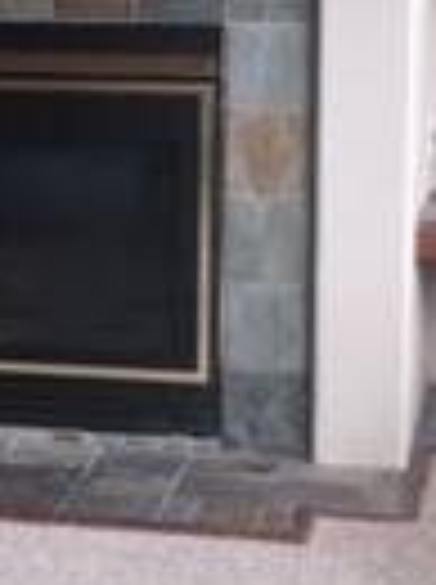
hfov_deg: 10.0
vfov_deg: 13.8
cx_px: -234
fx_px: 2409
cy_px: 140
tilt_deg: -8.5
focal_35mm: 143
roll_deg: +0.5
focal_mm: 4.15
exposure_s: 1/31
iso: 32
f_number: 2.2
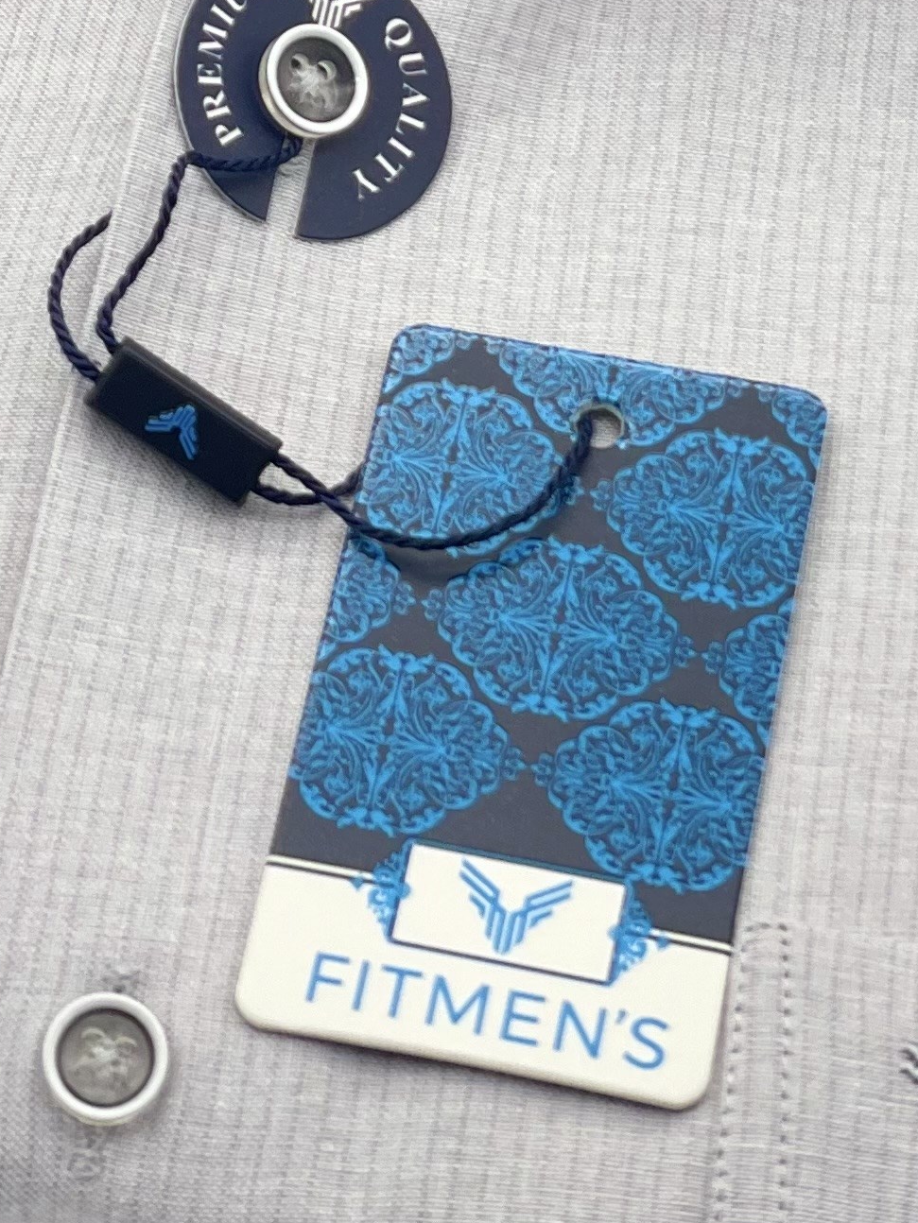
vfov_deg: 11.9
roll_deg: -0.4
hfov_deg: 9.2
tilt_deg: -31.4
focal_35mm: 162
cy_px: -359
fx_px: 5726
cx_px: 296
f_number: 2
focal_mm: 6
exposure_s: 1/100
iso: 25
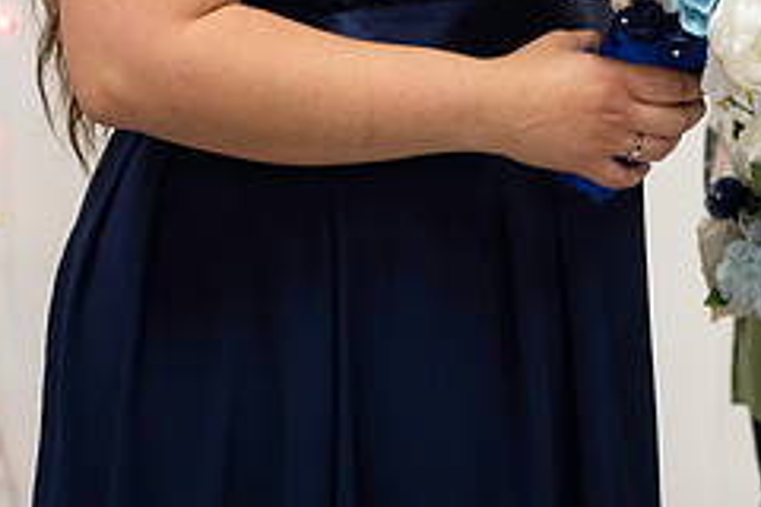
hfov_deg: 7.7
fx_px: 5517
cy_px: 104
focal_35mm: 261
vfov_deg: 5.3
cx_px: 1137
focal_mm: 85
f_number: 3.5
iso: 640
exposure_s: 1/125
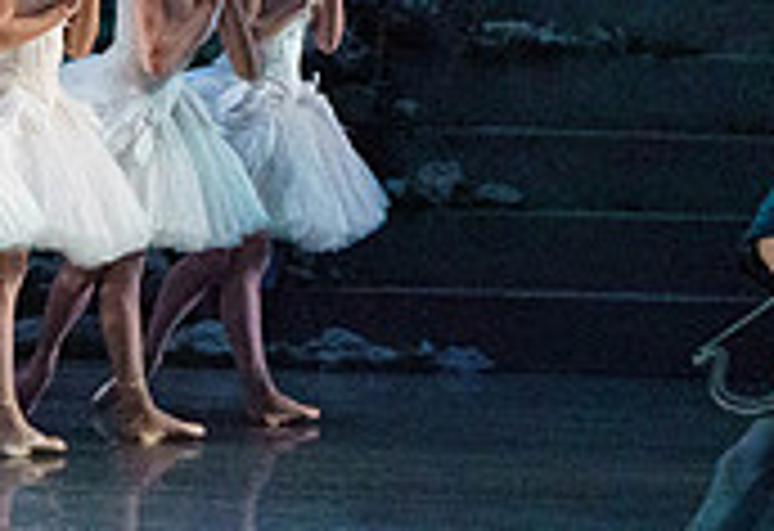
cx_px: -486
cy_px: -243
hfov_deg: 2.8
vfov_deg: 1.9
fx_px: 15705
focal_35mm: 724
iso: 8000
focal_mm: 206
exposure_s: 1/250
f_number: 5.6
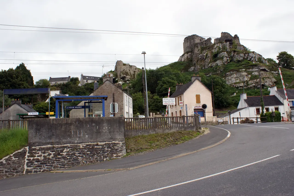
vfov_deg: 47.9
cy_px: 98
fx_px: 220
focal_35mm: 27
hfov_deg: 67.4
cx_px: 147
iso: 100
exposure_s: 1/100
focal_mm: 18
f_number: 10
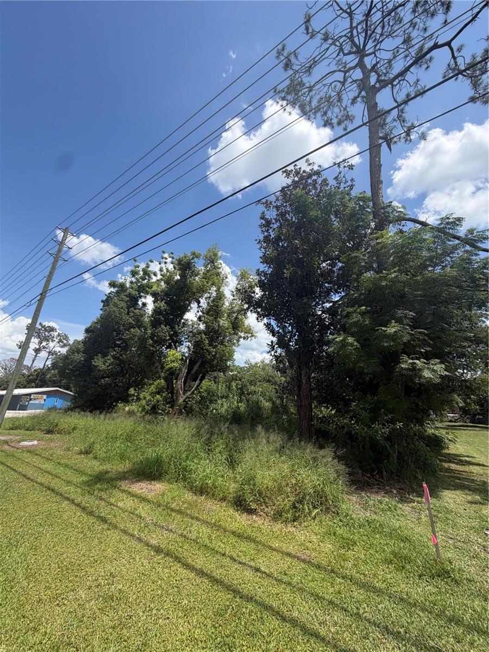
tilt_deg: +18.7
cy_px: 326
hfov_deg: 85.7
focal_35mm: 14
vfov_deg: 102.1
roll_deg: -2.6
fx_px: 264
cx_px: 244
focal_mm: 2.22
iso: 25
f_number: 2.2
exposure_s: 1/853
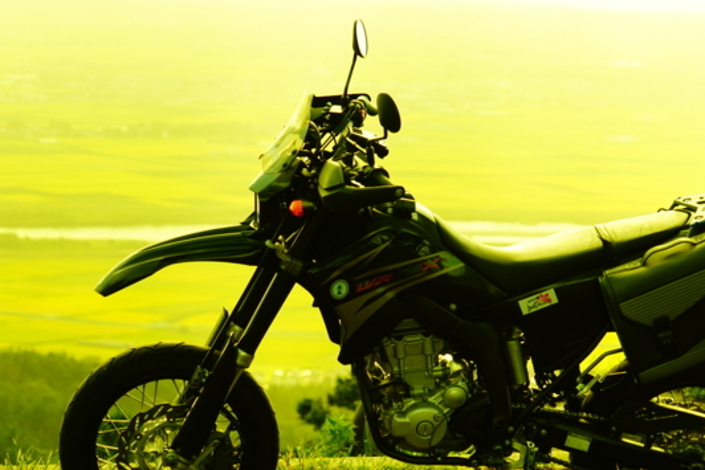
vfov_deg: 9.0
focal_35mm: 152
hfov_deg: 13.5
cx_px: 412
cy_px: 248
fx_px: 2977
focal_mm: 101
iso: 100
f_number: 6.3
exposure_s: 1/125
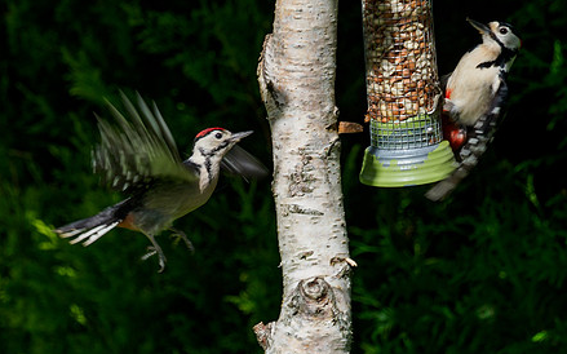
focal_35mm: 1104
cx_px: 282
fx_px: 17053
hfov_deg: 1.9
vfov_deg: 1.2
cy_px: 158
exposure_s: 1/400
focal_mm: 300
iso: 200
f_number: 7.1
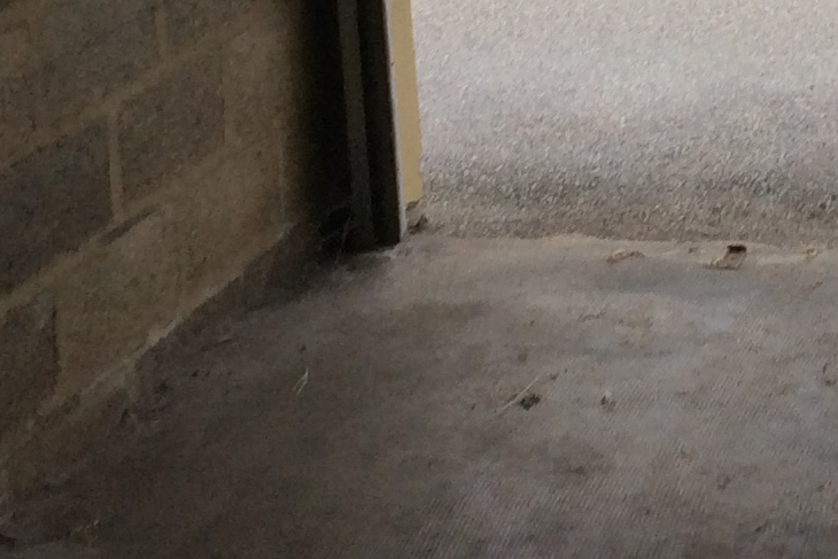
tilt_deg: -8.1
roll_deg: +4.6
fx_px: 2747
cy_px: -273
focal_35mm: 118
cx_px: 812
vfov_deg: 11.2
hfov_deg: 17.0
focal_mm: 3.3
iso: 50
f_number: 2.4
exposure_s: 1/50
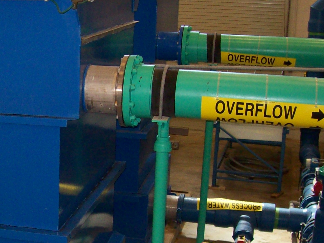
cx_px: 36
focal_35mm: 74
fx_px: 692
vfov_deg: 19.8
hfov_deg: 25.6
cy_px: 178
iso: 200
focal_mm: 6
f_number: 2.7
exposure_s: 1/64
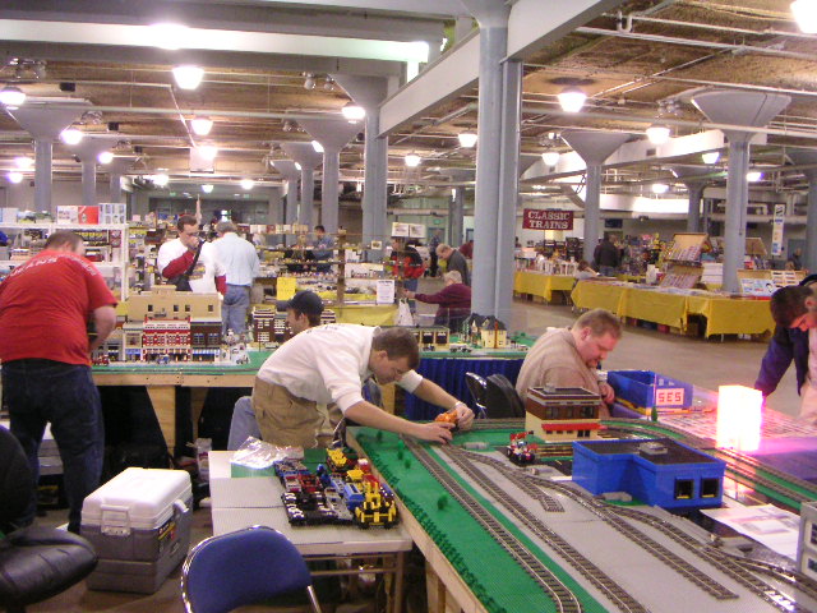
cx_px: 408
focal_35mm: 37
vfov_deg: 38.7
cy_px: 306
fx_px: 873
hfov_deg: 50.1
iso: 400
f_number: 2.8
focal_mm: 4.8
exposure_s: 1/30
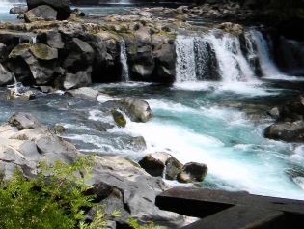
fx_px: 624
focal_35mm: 71
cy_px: 86
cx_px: -40
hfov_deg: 25.2
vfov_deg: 20.7
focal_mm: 5
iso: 80
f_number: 3.5
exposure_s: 1/813
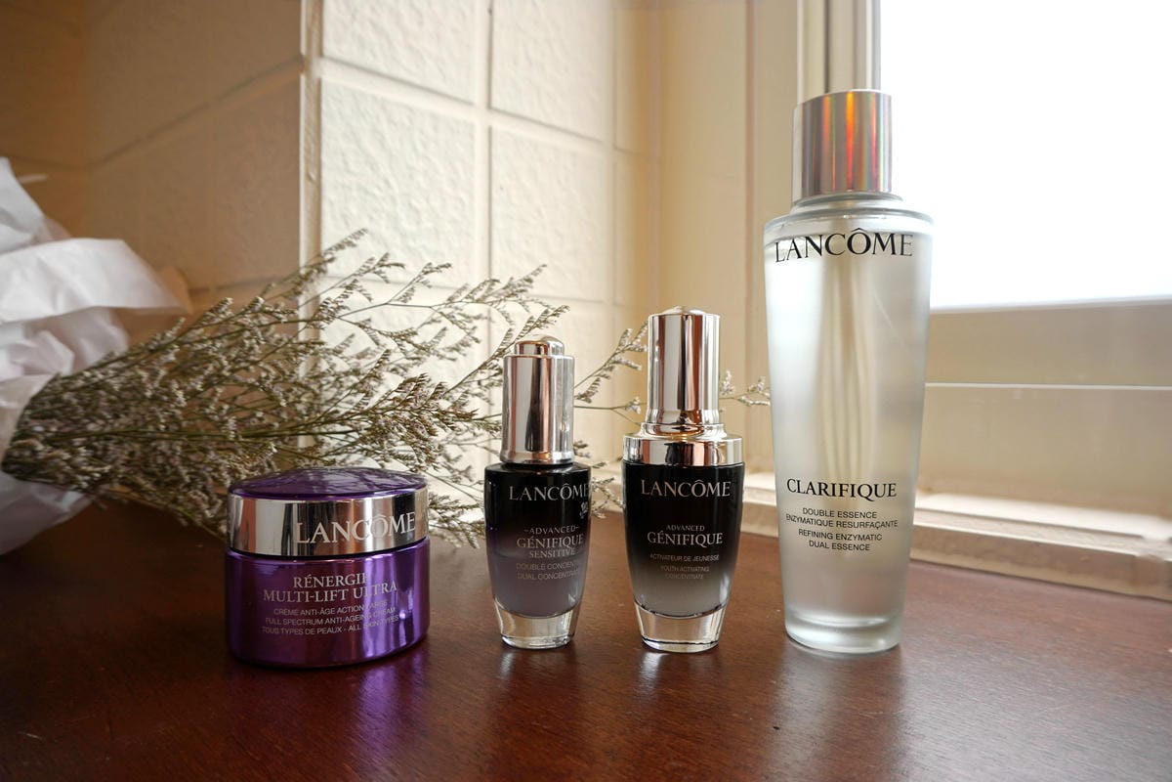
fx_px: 781
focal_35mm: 24
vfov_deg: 53.1
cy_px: 391
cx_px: 586
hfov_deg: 73.7
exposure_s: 1/80
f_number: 6.3
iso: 100
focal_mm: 16
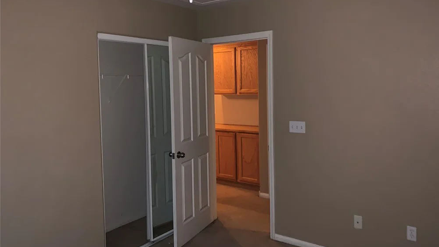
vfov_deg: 40.2
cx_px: 224
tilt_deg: -3.1
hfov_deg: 66.0
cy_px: 111
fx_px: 338
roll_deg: +0.7
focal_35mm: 29
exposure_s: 1/7
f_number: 1.8
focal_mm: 4.25
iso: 200
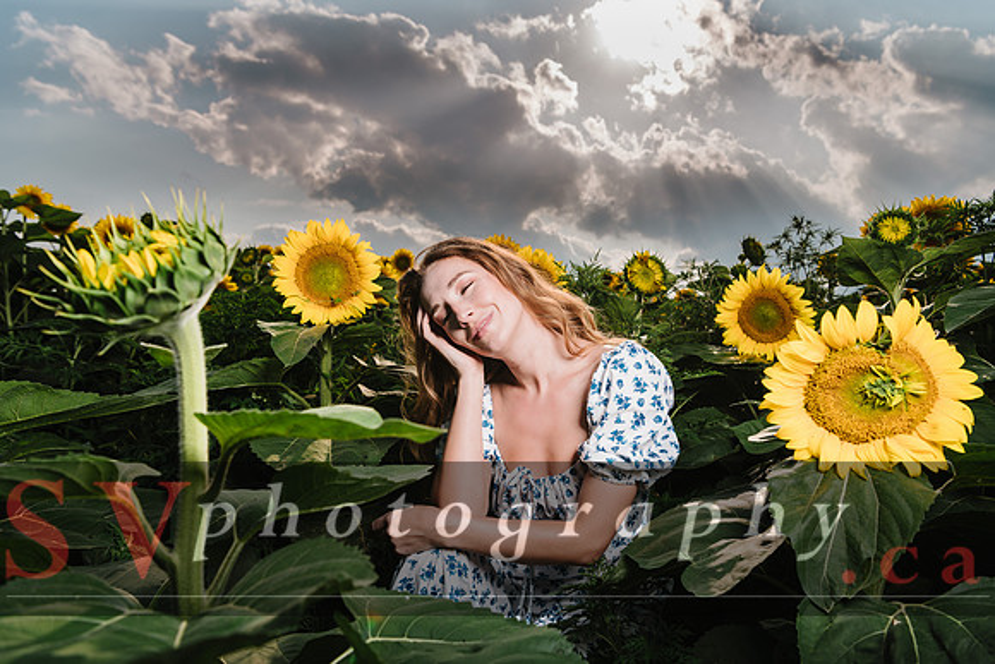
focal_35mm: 31
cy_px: 332
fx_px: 857
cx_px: 498
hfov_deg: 60.3
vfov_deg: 42.3
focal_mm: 31
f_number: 5.6
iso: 31
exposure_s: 1/250
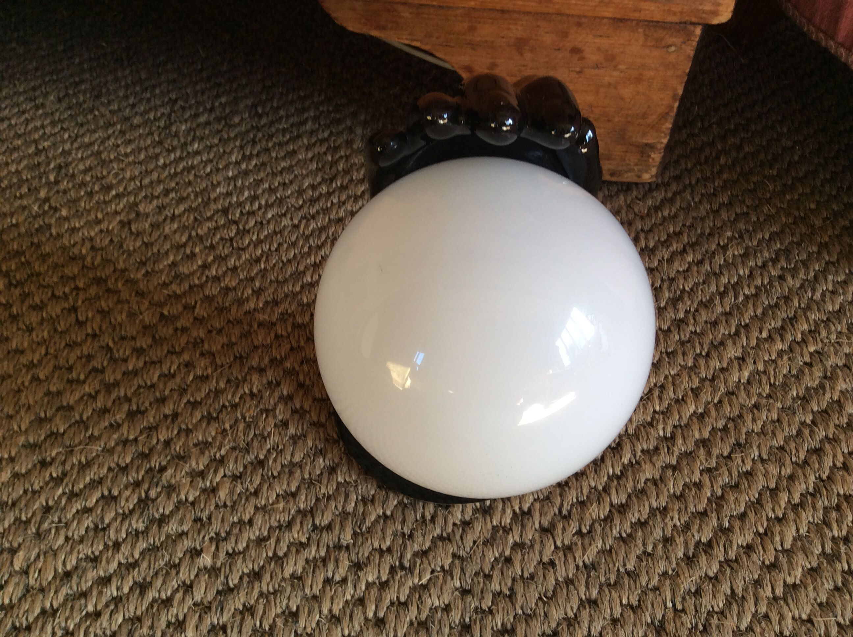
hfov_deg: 56.9
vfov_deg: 44.1
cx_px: 426
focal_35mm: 32
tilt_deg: -50.3
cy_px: 318
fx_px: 787
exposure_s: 1/33
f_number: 2.4
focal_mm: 3.3
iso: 32
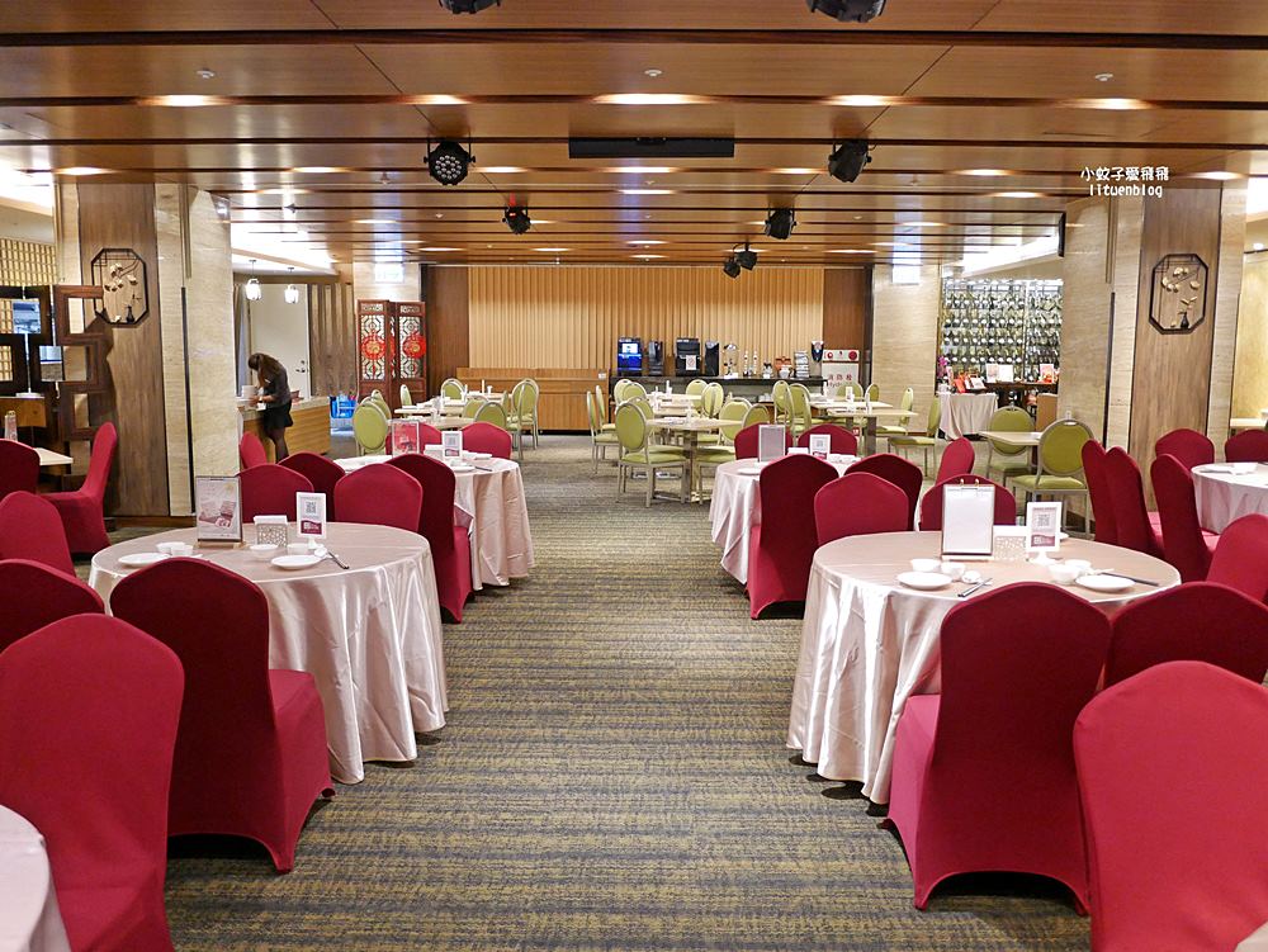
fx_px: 1026
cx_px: 634
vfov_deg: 49.8
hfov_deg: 63.4
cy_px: 476
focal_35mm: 28
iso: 2000
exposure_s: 1/60
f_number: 2.5
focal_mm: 14
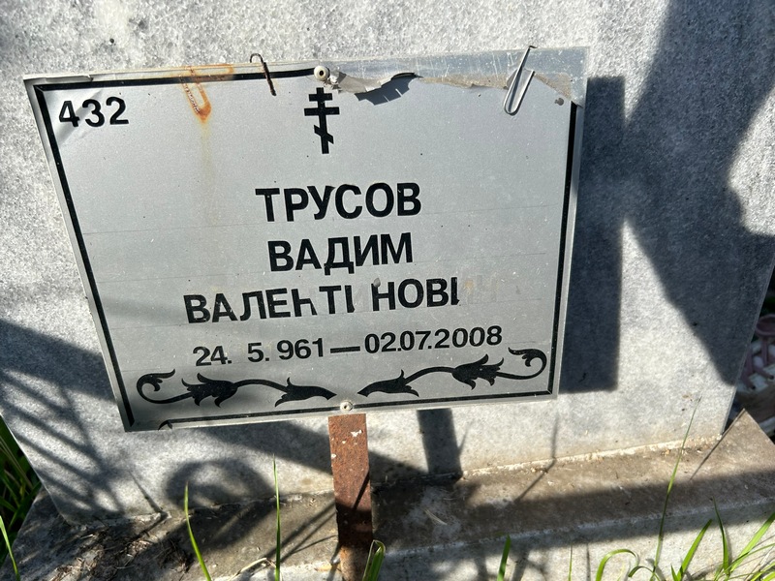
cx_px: 388
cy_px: 290
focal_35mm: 26
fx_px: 582
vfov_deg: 53.1
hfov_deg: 67.3
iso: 50
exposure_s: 1/2571
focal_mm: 5.7
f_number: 1.5
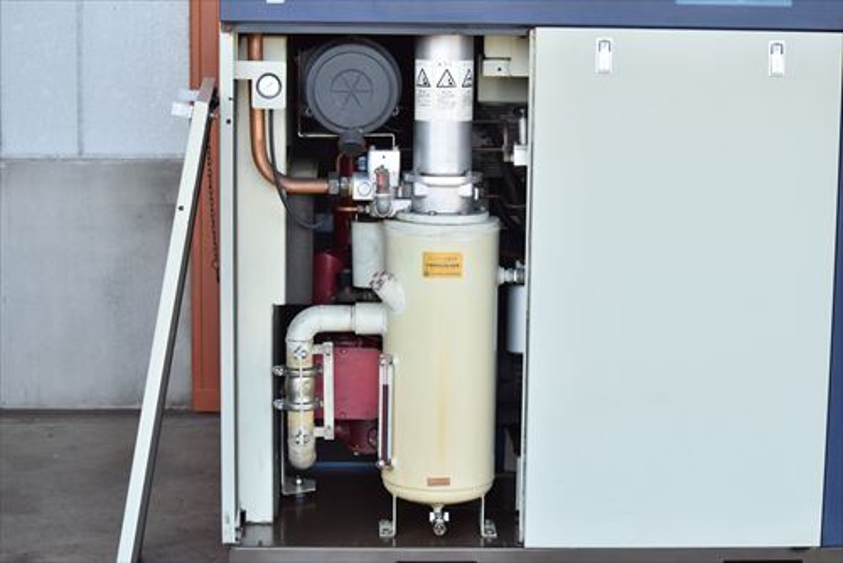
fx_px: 1933
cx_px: 422
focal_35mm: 82
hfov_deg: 24.6
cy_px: 282
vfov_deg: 16.6
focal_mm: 55
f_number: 6.3
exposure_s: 1/640
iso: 1250
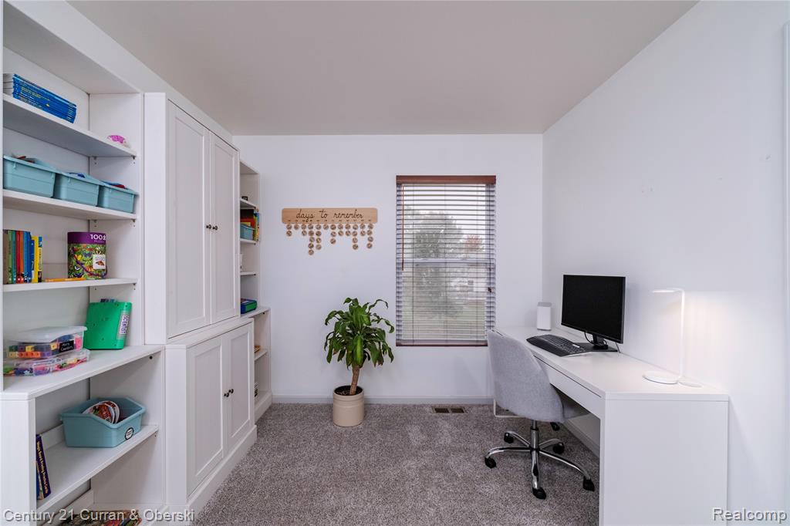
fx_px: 329
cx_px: 395
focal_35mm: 15
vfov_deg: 77.3
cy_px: 263
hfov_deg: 100.4
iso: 800
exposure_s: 1/125
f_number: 6.4
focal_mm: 10
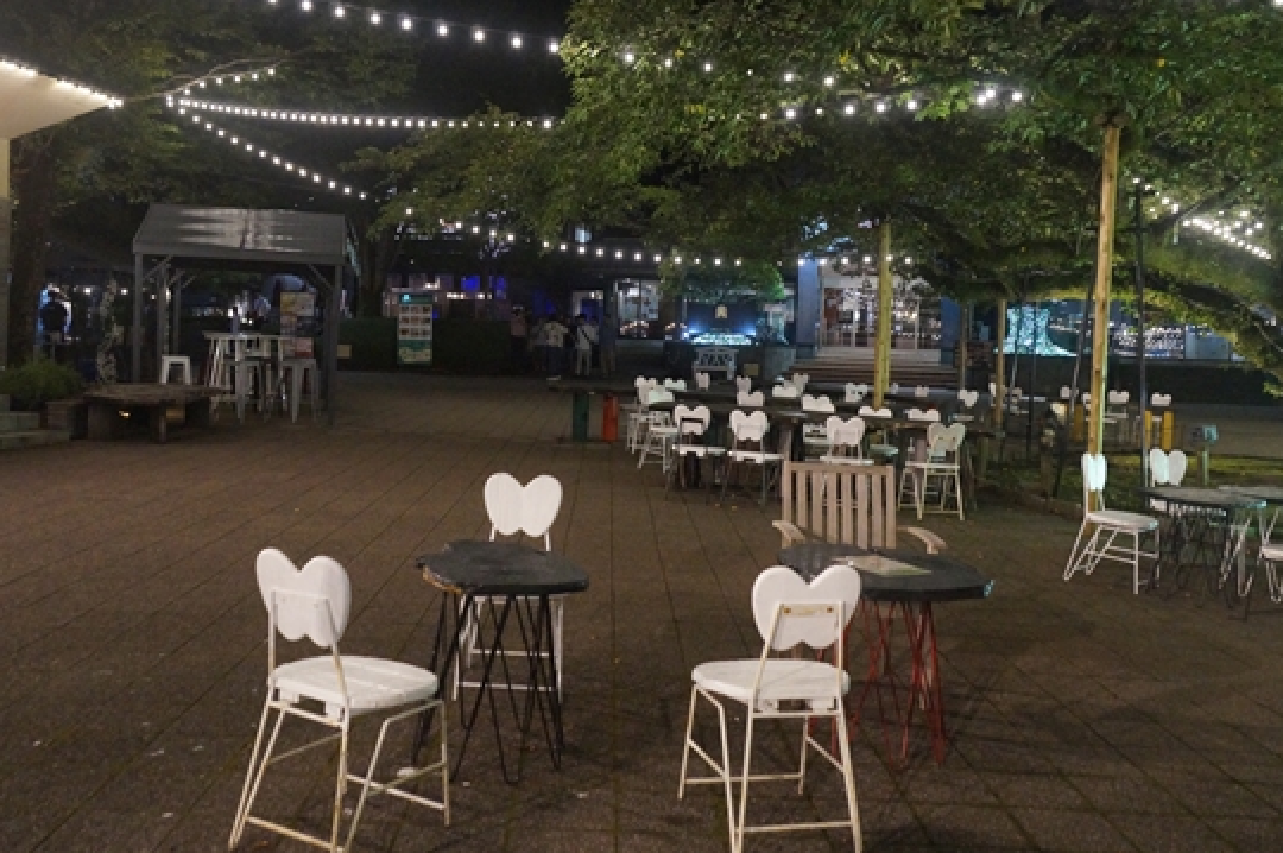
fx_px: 1139
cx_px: 632
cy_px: 368
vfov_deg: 41.0
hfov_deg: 58.8
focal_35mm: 32
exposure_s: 1/100
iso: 3200
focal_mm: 18
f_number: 4
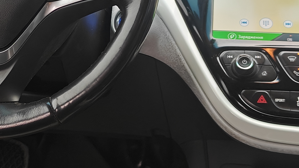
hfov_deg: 24.1
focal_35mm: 87
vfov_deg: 13.7
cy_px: 4
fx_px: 690
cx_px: 68
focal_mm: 5.59
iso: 50
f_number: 1.8
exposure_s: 1/162
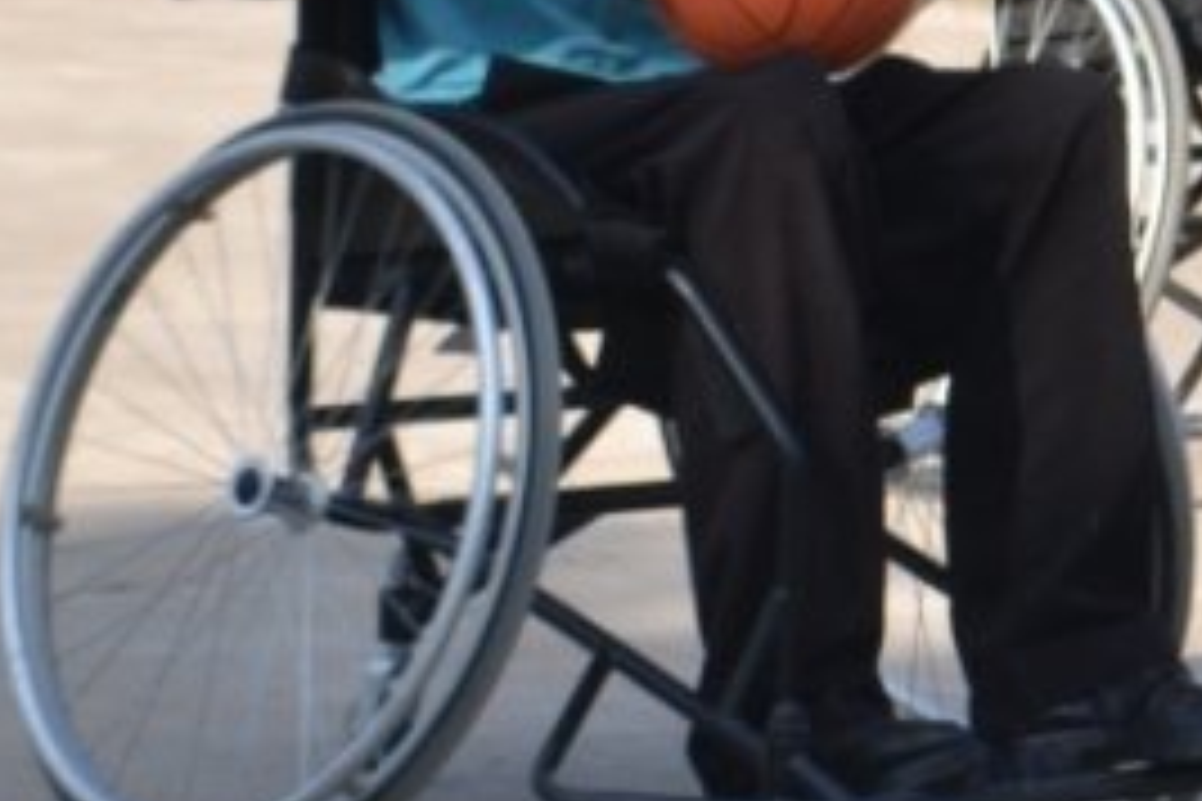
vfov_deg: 5.2
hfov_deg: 7.8
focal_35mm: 265
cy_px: 25
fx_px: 8847
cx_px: 810
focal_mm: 46
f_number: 7.1
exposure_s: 1/200
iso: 100
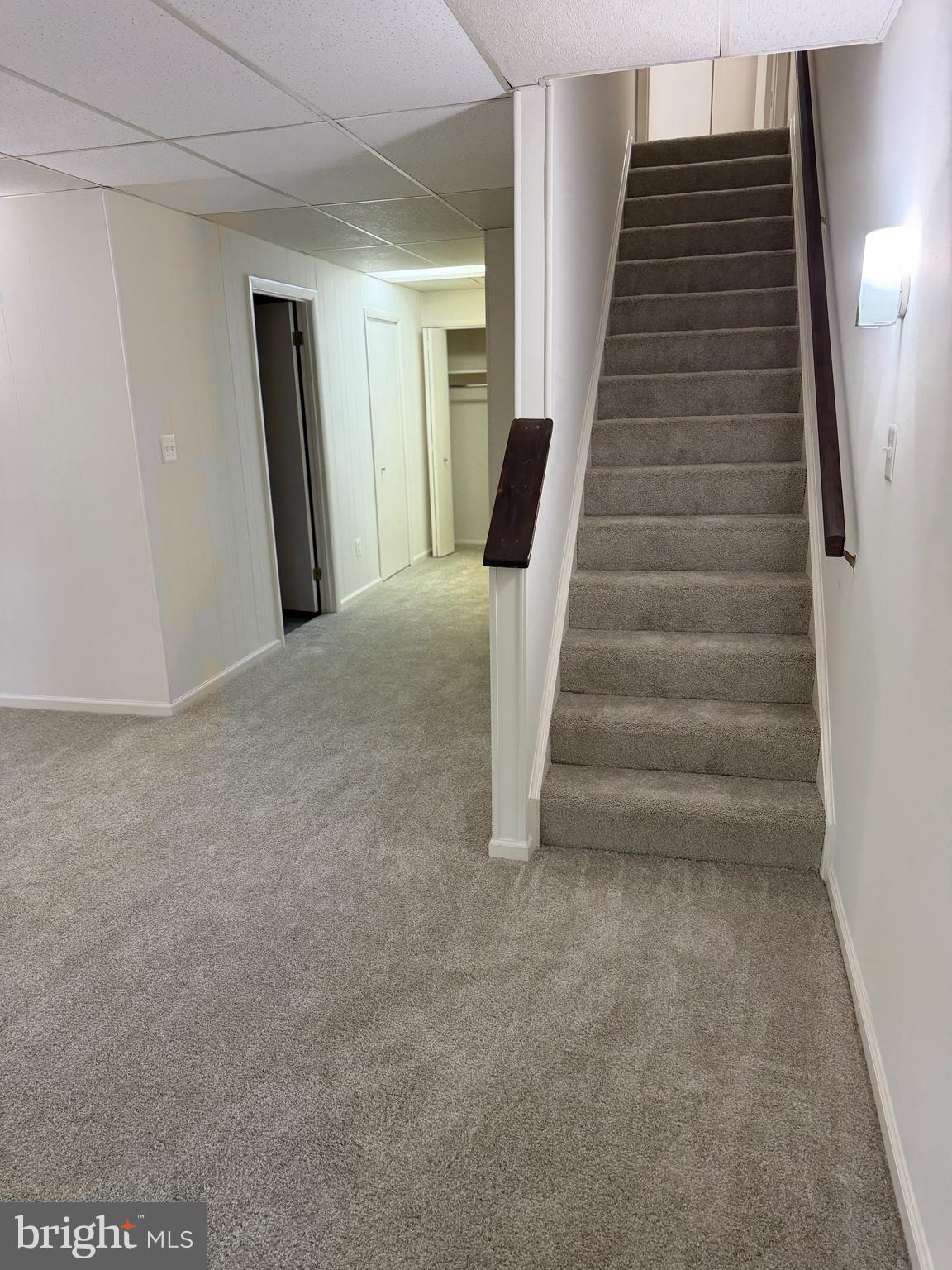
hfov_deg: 56.8
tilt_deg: -15.6
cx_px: 476
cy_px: 635
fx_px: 880
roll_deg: +0.8
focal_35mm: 24
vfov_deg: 71.6
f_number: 1.78
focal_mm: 6.76
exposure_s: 1/120
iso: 200
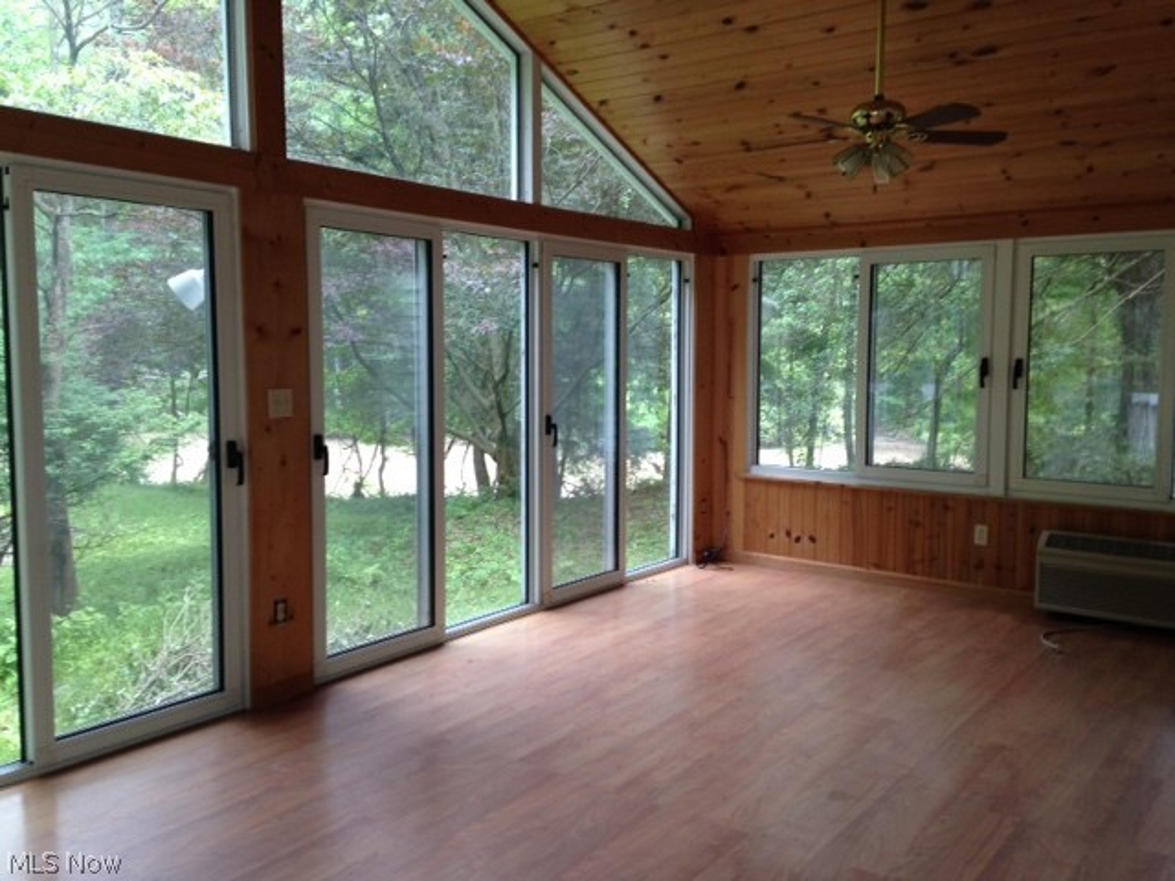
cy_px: 440
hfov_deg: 55.4
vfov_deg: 42.9
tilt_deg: -4.2
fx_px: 1120
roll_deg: -1.2
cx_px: 588
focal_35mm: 33
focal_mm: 4.12
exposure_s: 1/40
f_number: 2.4
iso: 50
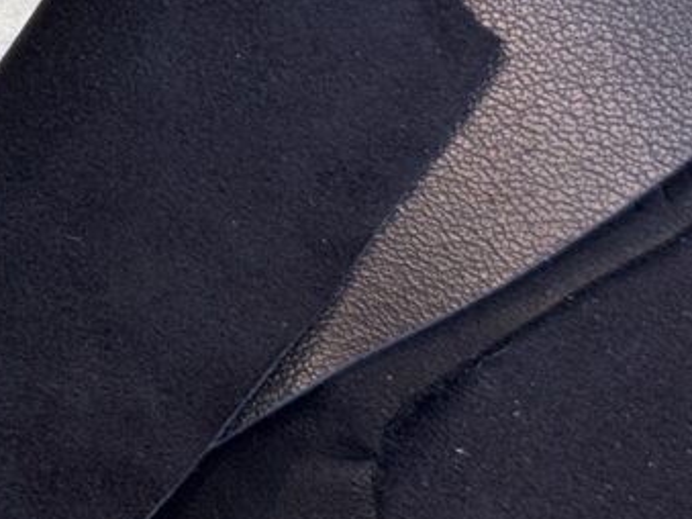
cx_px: -288
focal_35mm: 145
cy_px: -170
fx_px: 2898
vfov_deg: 10.0
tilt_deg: -52.2
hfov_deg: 13.0
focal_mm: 6.76
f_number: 1.78
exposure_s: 1/60
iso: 80
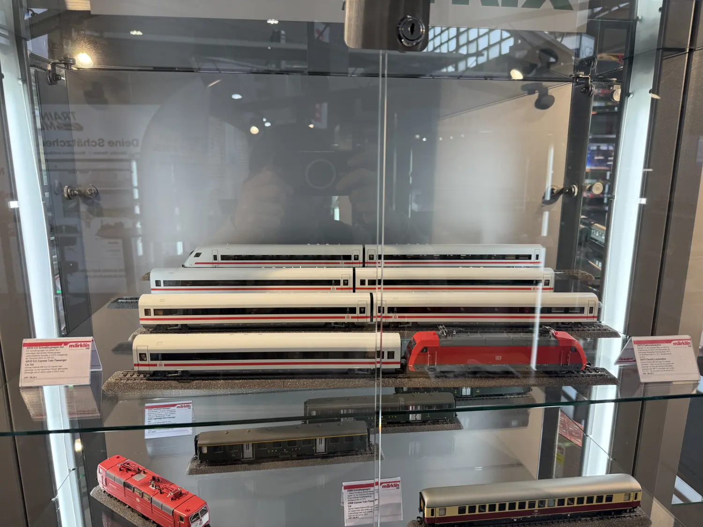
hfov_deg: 71.6
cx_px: 352
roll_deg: -1.2
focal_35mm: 24
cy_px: 264
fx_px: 487
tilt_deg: -12.8
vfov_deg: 56.8
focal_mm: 6.76
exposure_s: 1/243
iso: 100
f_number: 1.78
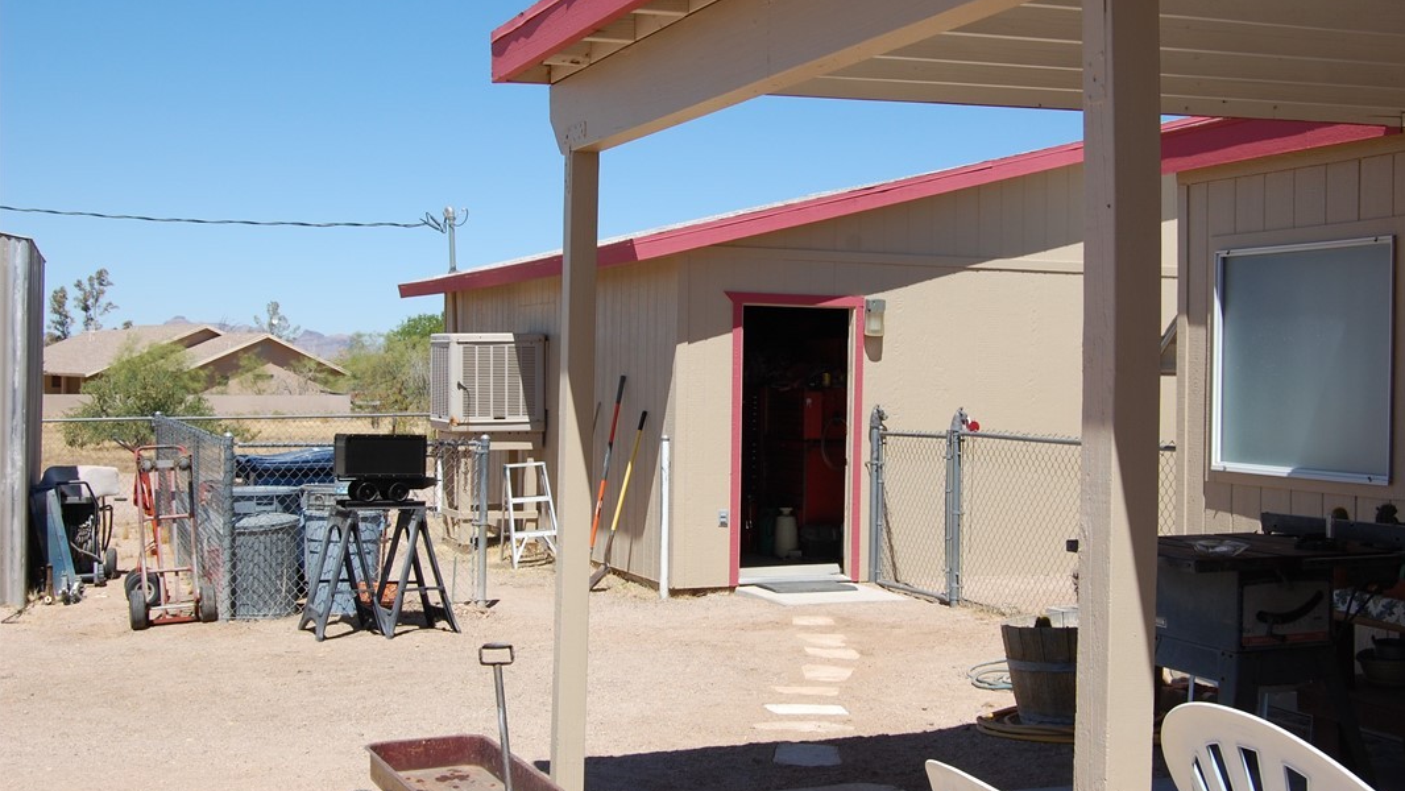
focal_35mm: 48
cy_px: 357
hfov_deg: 42.9
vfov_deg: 24.9
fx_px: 1789
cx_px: 714
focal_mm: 30
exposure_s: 1/400
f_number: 10
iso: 200
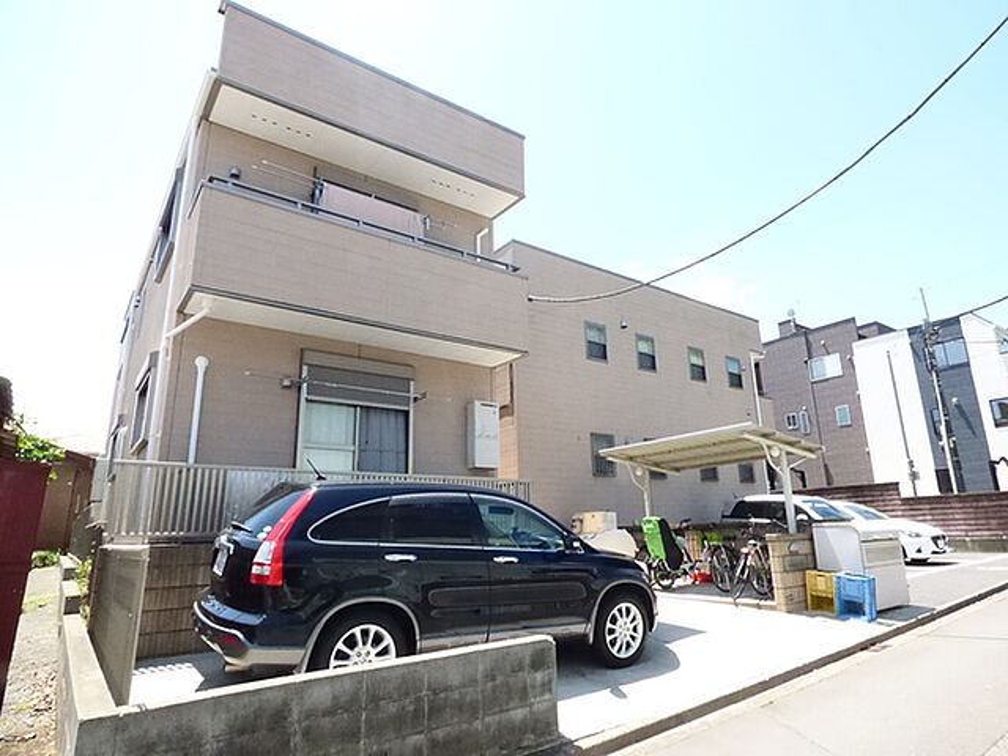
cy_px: 378
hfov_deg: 81.7
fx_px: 582
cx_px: 504
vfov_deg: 66.0
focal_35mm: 20
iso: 1600
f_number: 5.6
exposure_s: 1/2000
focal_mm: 3.58
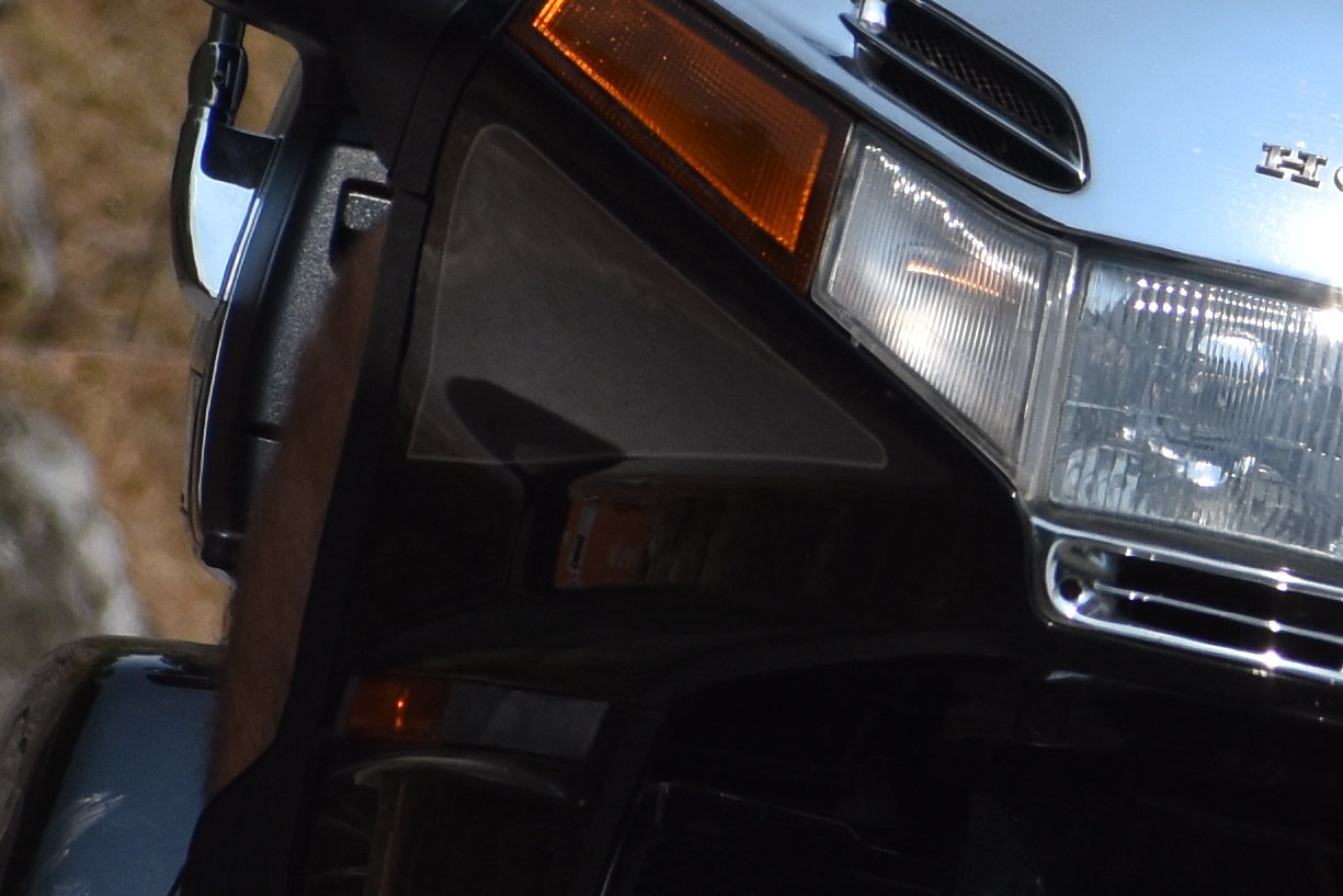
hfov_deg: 1.4
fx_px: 54804
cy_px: 155
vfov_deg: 0.9
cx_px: 1237
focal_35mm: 1469
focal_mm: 200
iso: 250
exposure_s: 1/2000
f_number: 8
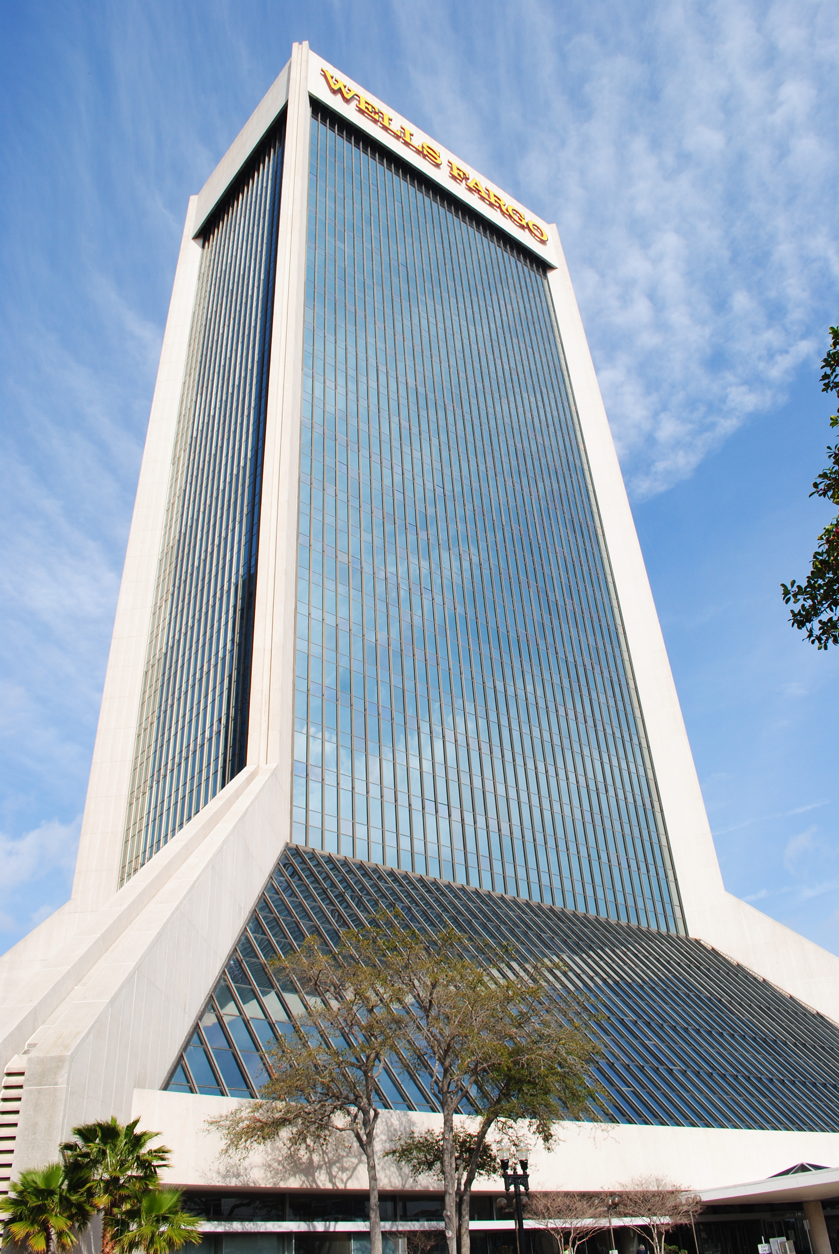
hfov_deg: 48.0
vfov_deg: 67.3
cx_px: 420
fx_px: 941
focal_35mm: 27
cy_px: 627
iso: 125
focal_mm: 18
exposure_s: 1/250
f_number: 10
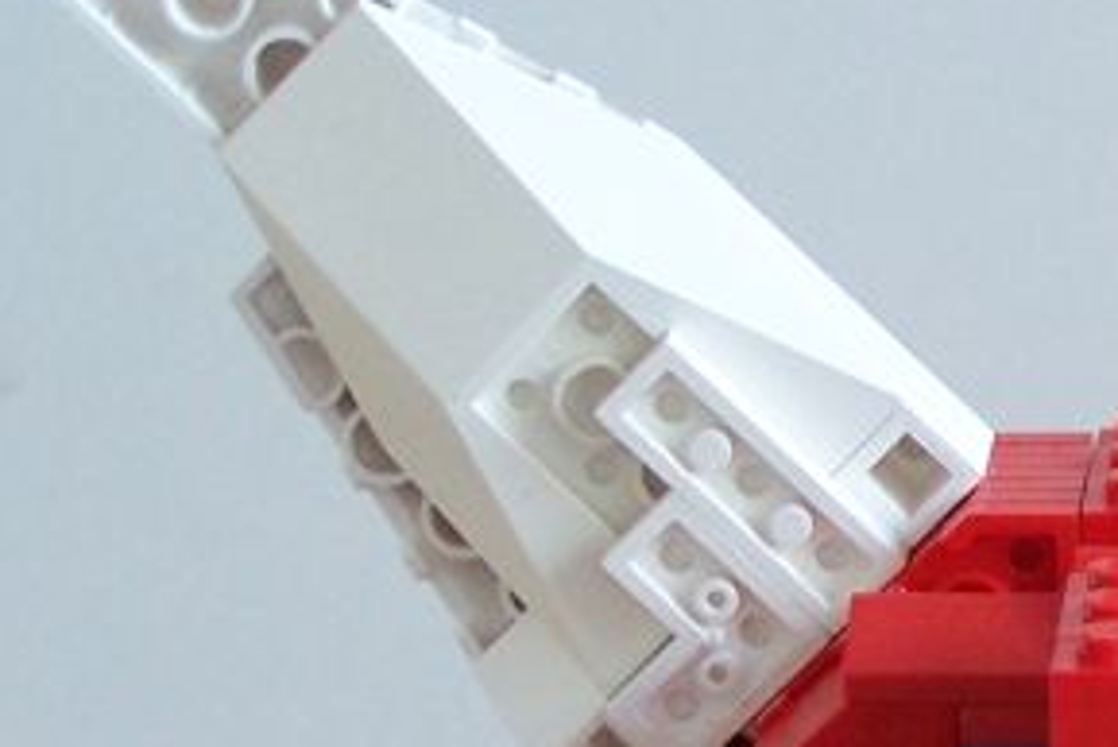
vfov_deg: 5.5
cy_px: 995
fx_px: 7674
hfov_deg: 8.2
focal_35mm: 247
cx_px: 1598
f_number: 3.2
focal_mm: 11.1
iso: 140
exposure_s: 1/30
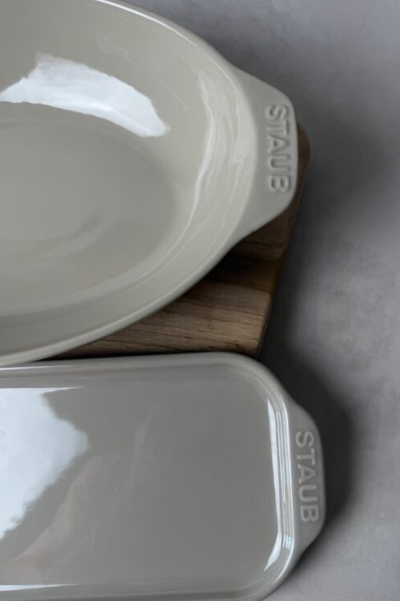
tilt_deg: -73.8
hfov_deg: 47.6
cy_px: 318
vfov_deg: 67.3
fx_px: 450
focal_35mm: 27
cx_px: 240
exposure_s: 1/121
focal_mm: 6.76
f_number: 1.78
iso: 64
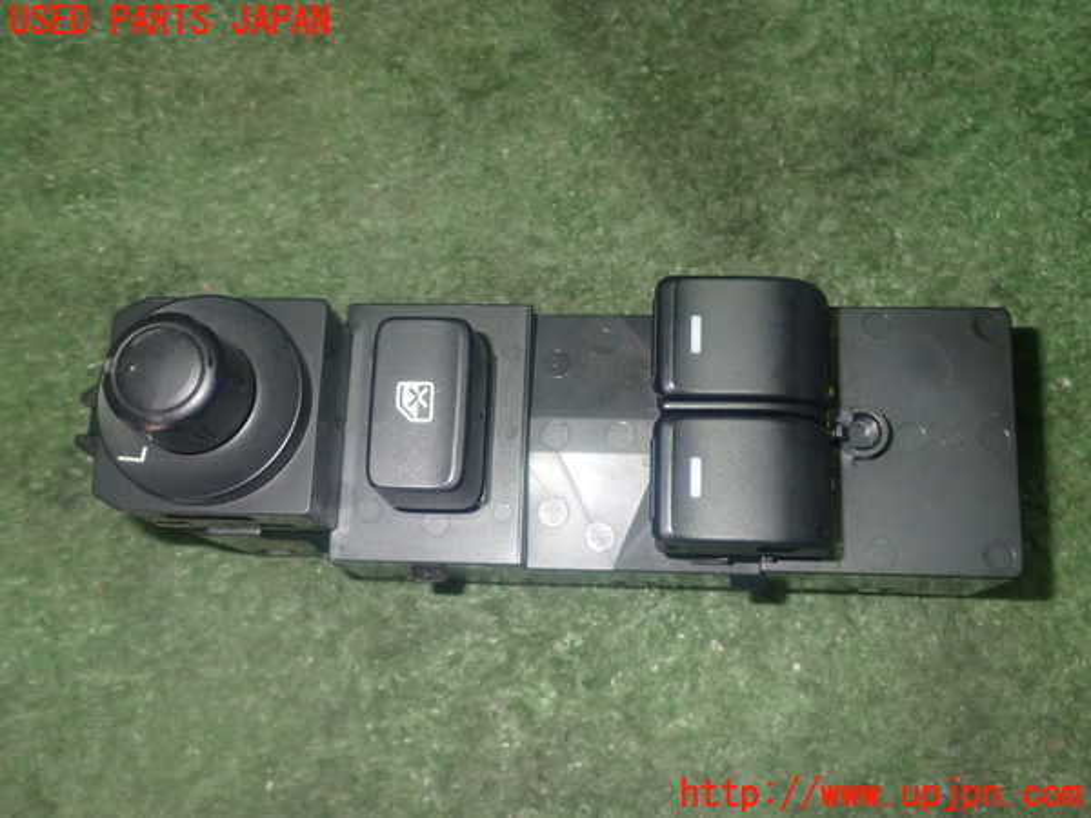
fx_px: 1198
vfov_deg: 37.7
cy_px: 409
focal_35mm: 38
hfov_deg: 49.0
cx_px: 546
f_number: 8
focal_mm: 6.83
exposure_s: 1/40
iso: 640
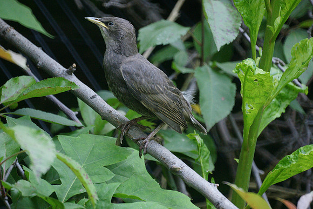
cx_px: 156
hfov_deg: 2.7
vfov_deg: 1.8
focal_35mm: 750
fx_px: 6522
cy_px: 104
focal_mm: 500
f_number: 8
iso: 1600
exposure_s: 1/125
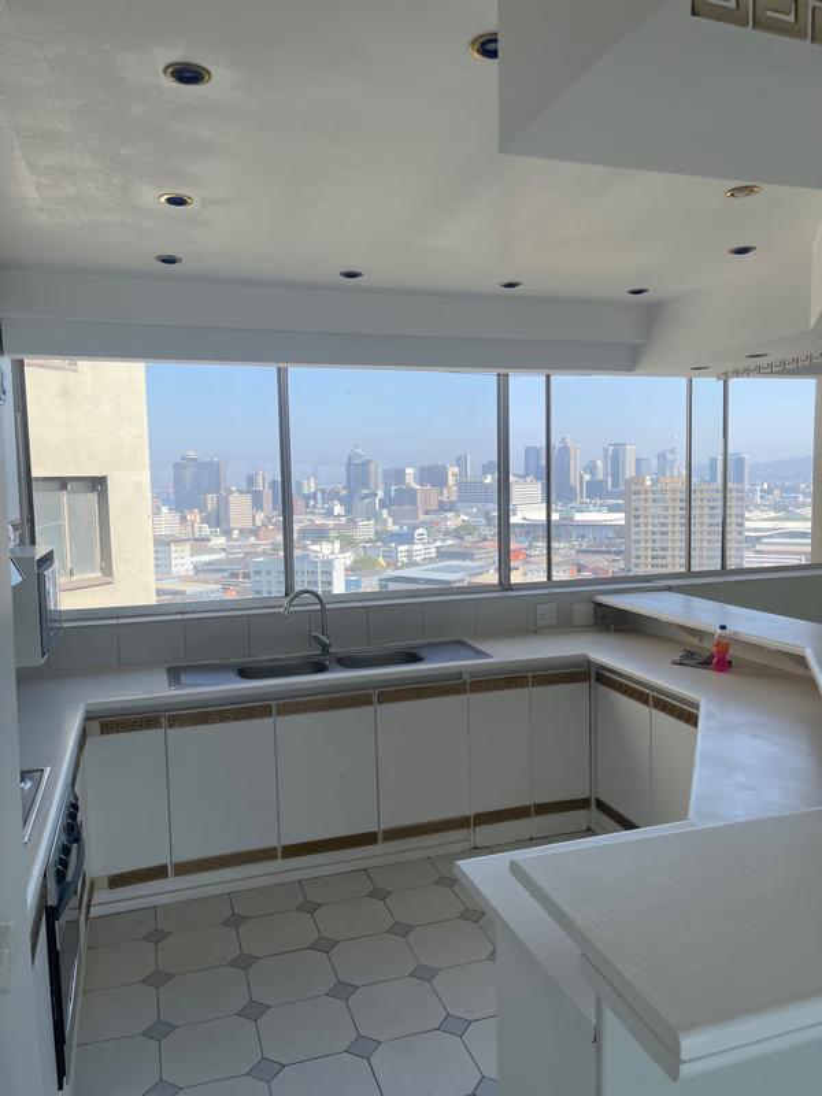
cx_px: 411
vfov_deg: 69.4
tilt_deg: -6.8
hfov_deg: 54.9
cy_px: 548
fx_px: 792
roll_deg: +2.4
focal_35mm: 25
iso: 32
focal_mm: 5.1
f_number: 1.6
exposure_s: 1/1767
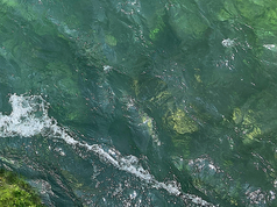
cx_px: -5
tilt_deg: -48.2
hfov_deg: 27.6
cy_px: 21
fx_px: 528
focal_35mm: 66
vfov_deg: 21.7
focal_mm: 3.99
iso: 20
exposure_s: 1/665
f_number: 1.8
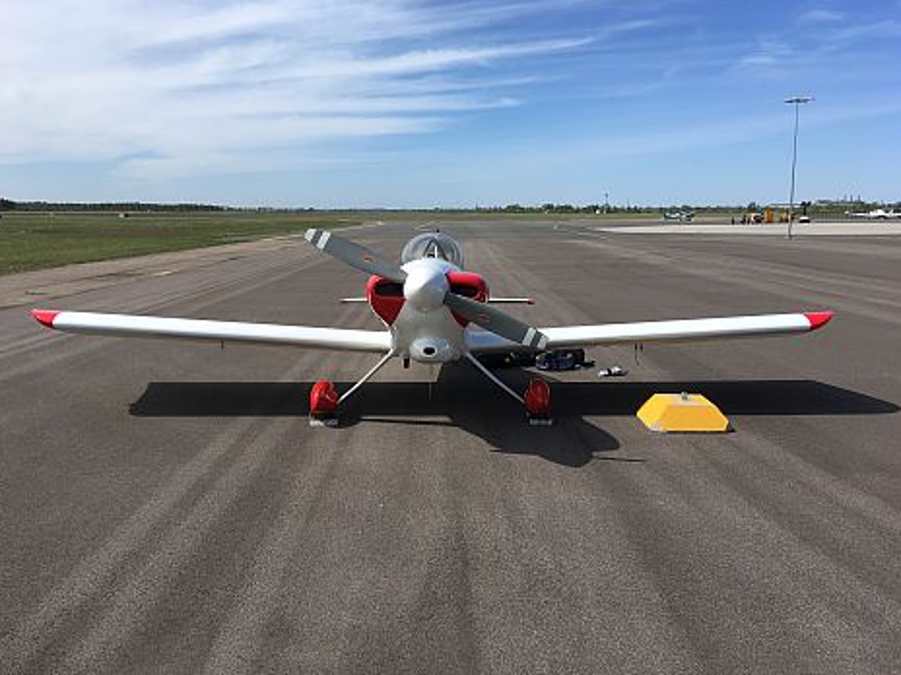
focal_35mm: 30
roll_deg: -0.7
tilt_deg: -8.5
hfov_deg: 60.0
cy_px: 330
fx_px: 781
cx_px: 443
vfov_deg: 46.8
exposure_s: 1/1748
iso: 25
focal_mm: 4.15
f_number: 2.2
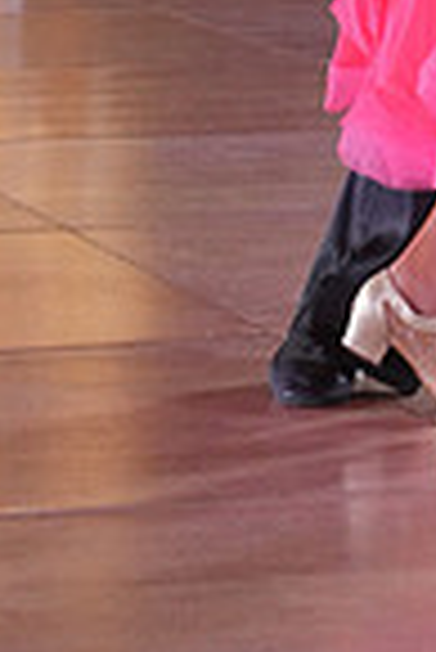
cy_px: -400
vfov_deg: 7.2
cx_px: 681
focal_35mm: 280
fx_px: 5074
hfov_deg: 4.9
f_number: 4
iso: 2000
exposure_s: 1/400
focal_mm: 70
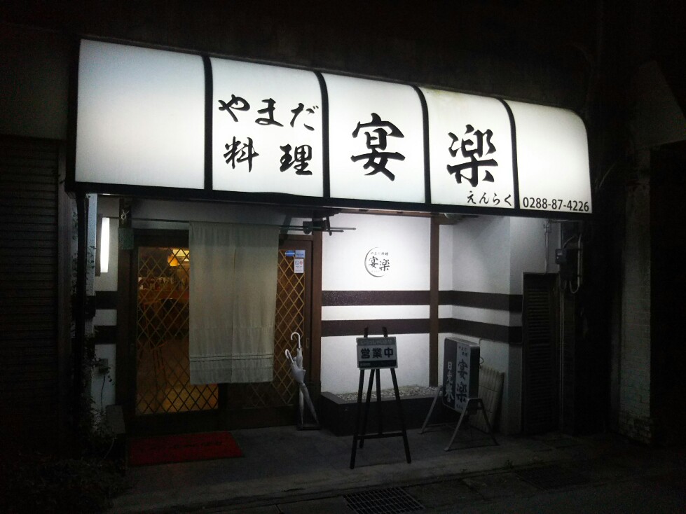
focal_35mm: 30
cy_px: 257
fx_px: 594
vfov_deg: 46.8
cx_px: 343
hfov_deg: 60.0
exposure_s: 1/30
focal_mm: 4
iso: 200
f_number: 2.2
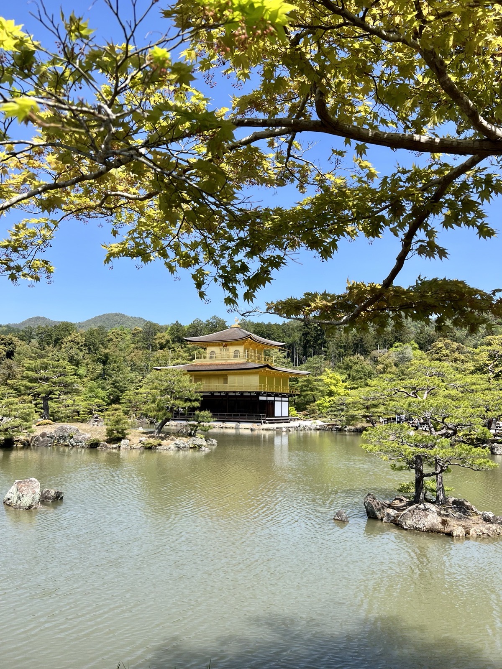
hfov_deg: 53.1
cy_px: 334
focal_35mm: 26
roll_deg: -1.3
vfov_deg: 67.3
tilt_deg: +8.8
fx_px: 503
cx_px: 251
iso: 50
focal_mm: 5.7
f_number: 1.5
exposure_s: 1/2632
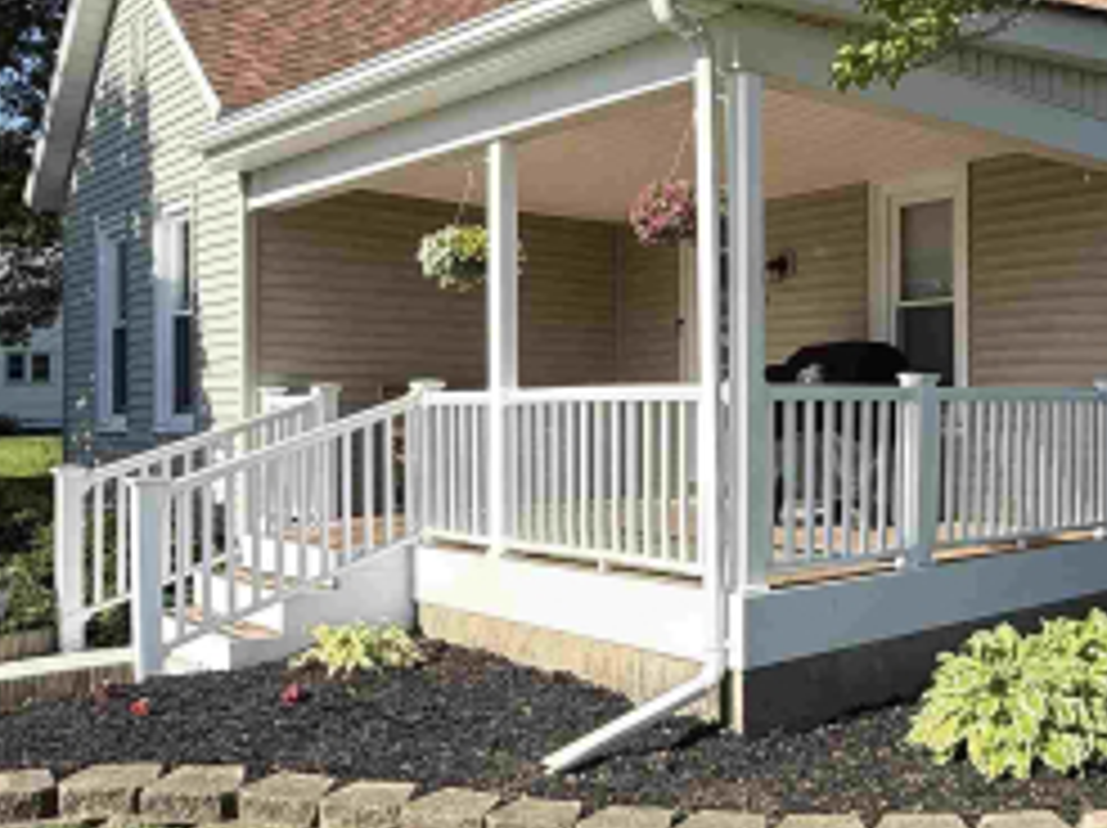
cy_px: 418
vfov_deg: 37.7
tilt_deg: +0.6
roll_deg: +0.2
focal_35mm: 38
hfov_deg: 47.0
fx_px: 1214
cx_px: 844
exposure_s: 1/1312
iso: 64
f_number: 2.2
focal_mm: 2.22
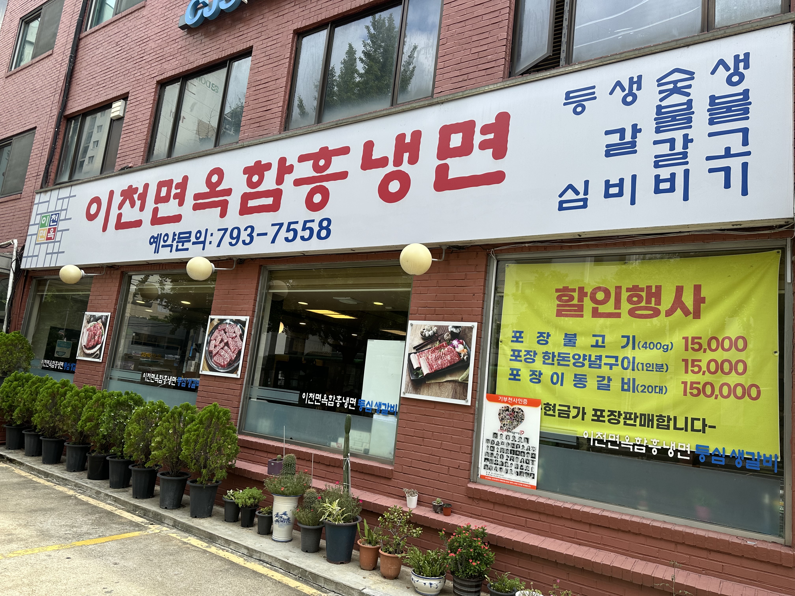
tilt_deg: +8.5
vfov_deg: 56.8
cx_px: 398
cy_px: 298
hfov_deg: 71.6
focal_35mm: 24
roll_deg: -6.4
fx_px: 551
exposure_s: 1/1374
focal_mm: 6.86
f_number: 1.78
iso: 80
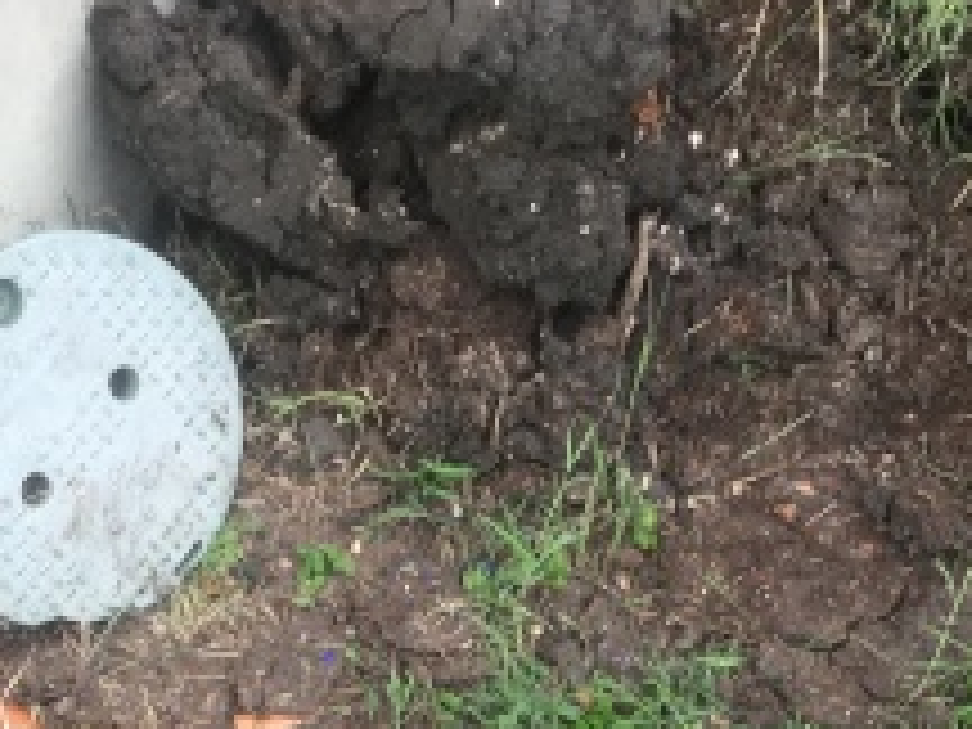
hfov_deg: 22.8
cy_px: 1040
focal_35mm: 86
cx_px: 486
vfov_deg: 16.0
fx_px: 2415
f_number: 2.2
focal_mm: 4.15
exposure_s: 1/120
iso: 40
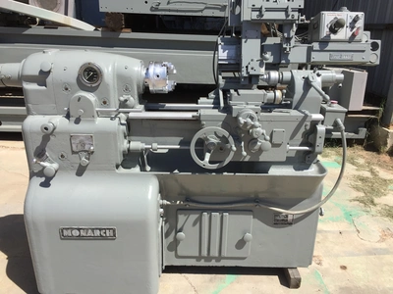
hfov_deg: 61.7
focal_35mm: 29
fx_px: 329
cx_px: 196
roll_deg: -1.6
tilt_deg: -20.5
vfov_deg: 48.2
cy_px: 147
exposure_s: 1/2326
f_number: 2.2
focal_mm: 4.15
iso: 32
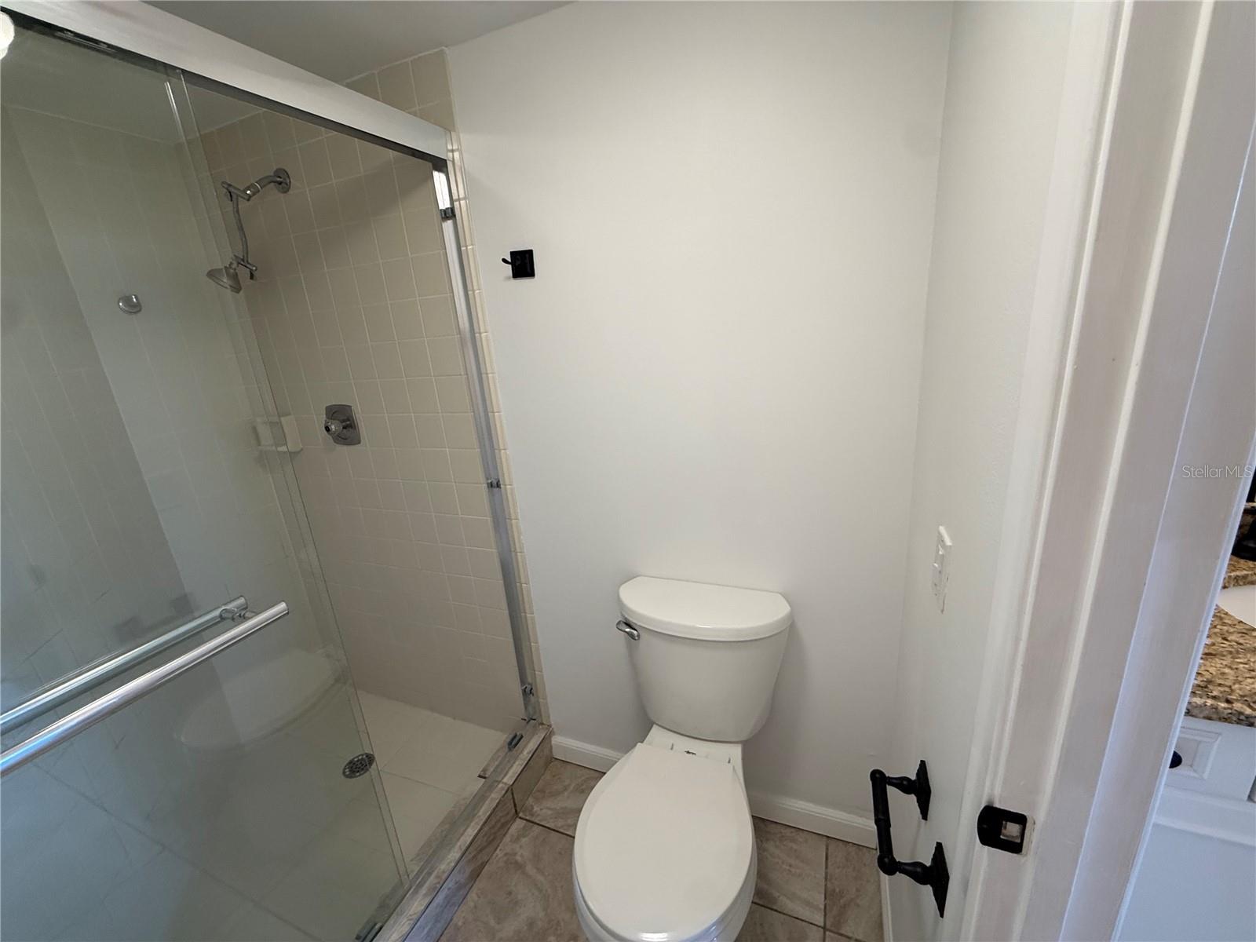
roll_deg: +4.6
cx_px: 628
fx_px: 508
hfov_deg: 102.1
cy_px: 471
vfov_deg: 85.7
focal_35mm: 14
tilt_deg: -16.7
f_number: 2.2
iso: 125
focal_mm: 2.22
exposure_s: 1/120
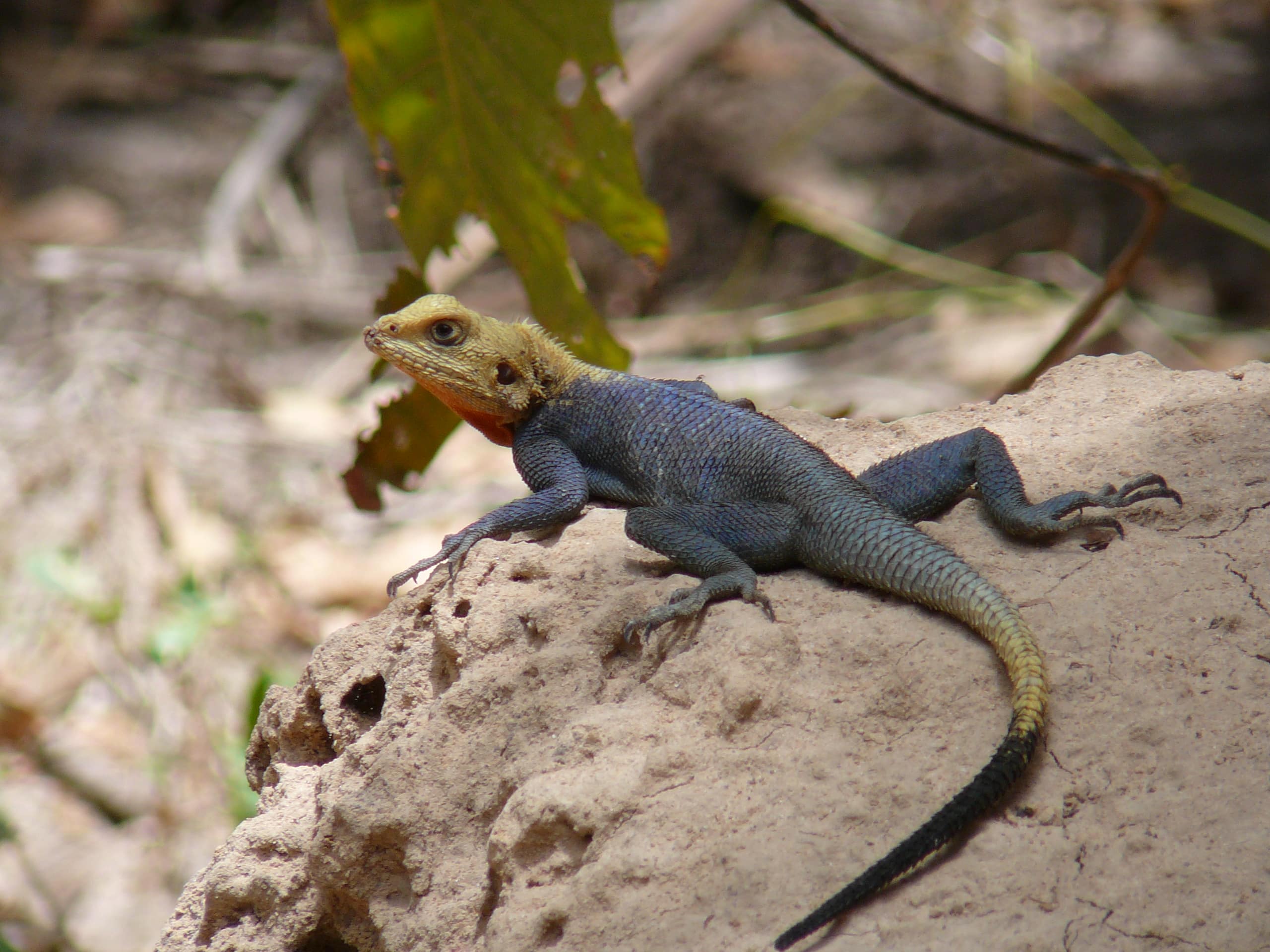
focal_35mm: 336
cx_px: 635
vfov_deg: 4.4
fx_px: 12327
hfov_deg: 5.9
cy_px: 476
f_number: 4.2
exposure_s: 1/200
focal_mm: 49.9
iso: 80
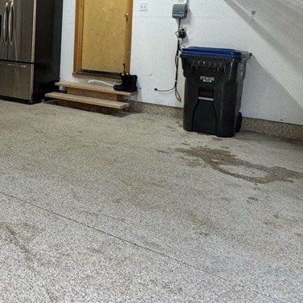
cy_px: 54
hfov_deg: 32.0
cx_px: -39
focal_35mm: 46
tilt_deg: -4.4
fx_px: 456
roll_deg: -1.3
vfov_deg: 35.4
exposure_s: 1/120
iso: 160
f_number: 2.2
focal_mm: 2.22
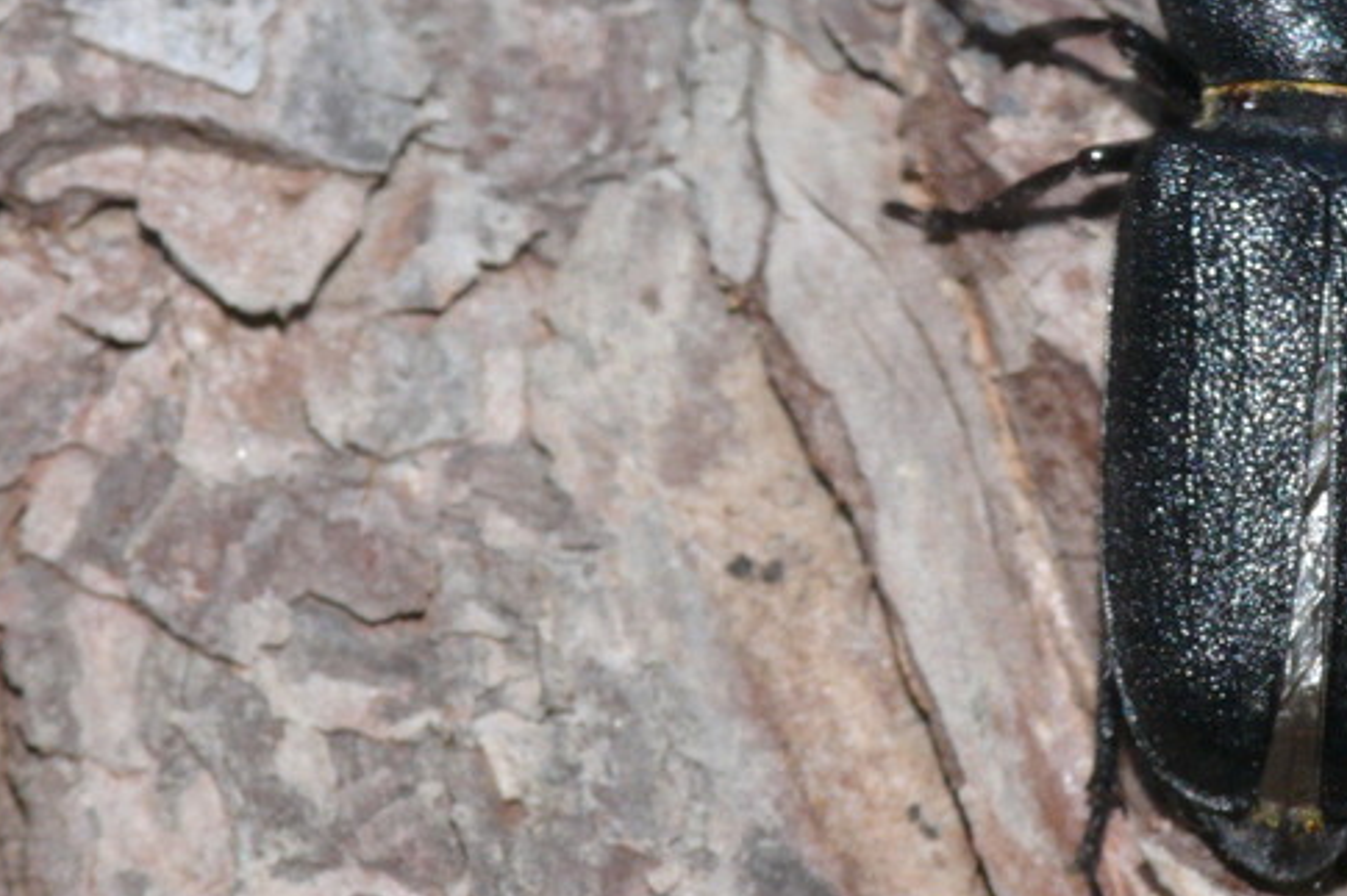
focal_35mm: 289
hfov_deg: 7.1
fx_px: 10809
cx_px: 1104
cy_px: 194
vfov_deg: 4.7
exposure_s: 1/125
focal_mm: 33.5
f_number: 11
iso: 200
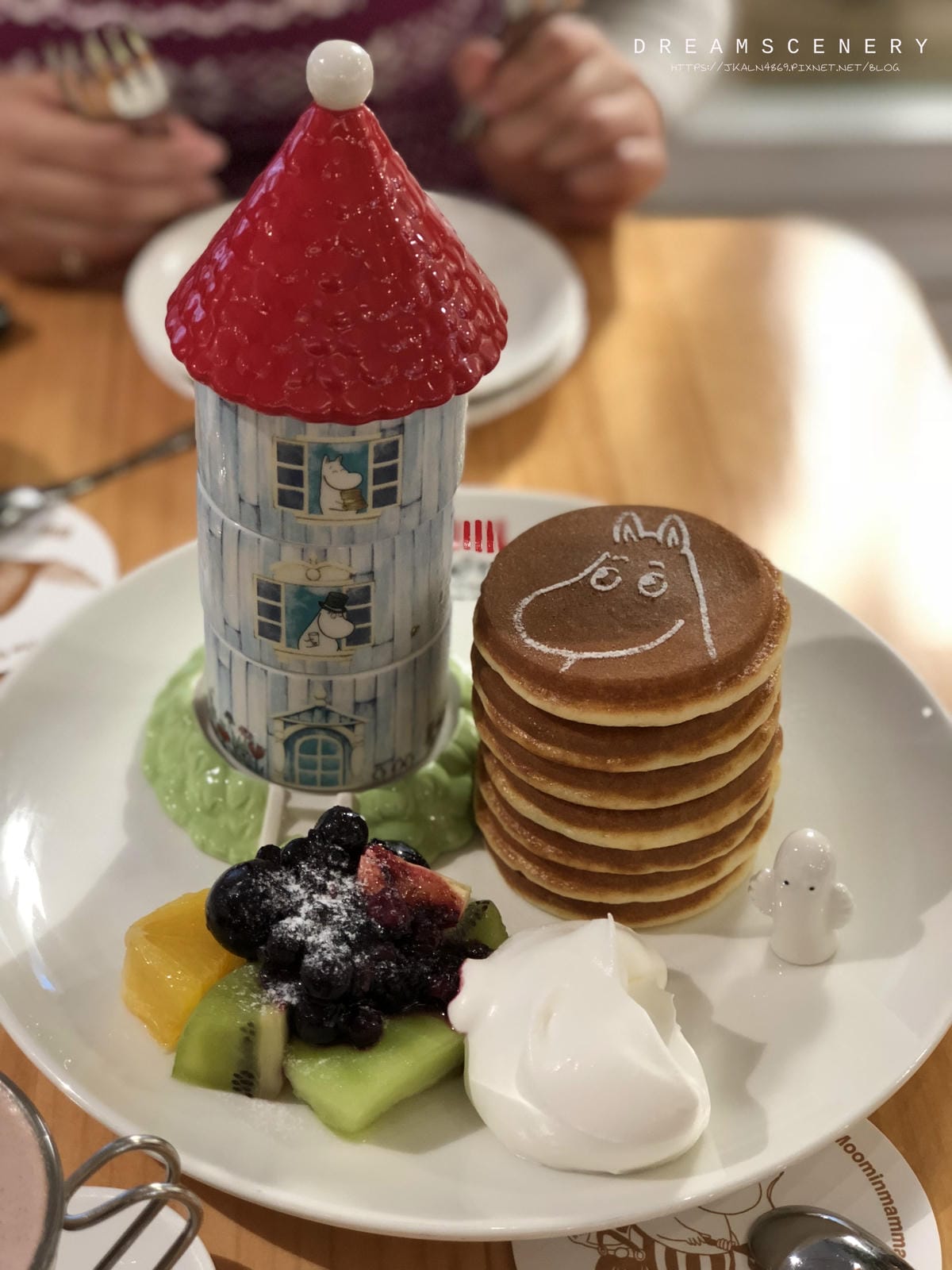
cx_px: 476
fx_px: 2090
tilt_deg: -39.2
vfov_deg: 33.8
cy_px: 635
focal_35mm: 57
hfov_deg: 25.7
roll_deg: -1.9
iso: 200
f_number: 2.8
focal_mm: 6.6
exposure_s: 1/60
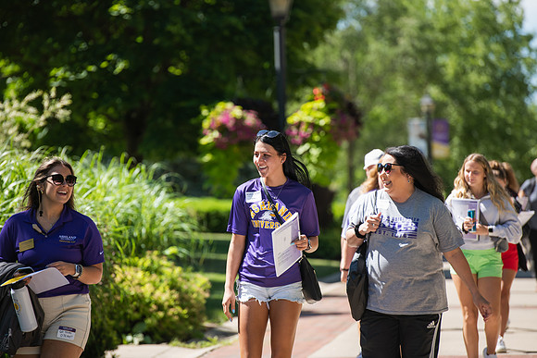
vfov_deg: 6.9
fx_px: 2984
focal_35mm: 200
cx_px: 268
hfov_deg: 10.3
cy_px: 179
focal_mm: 200
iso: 125
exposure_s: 1/400
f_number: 4
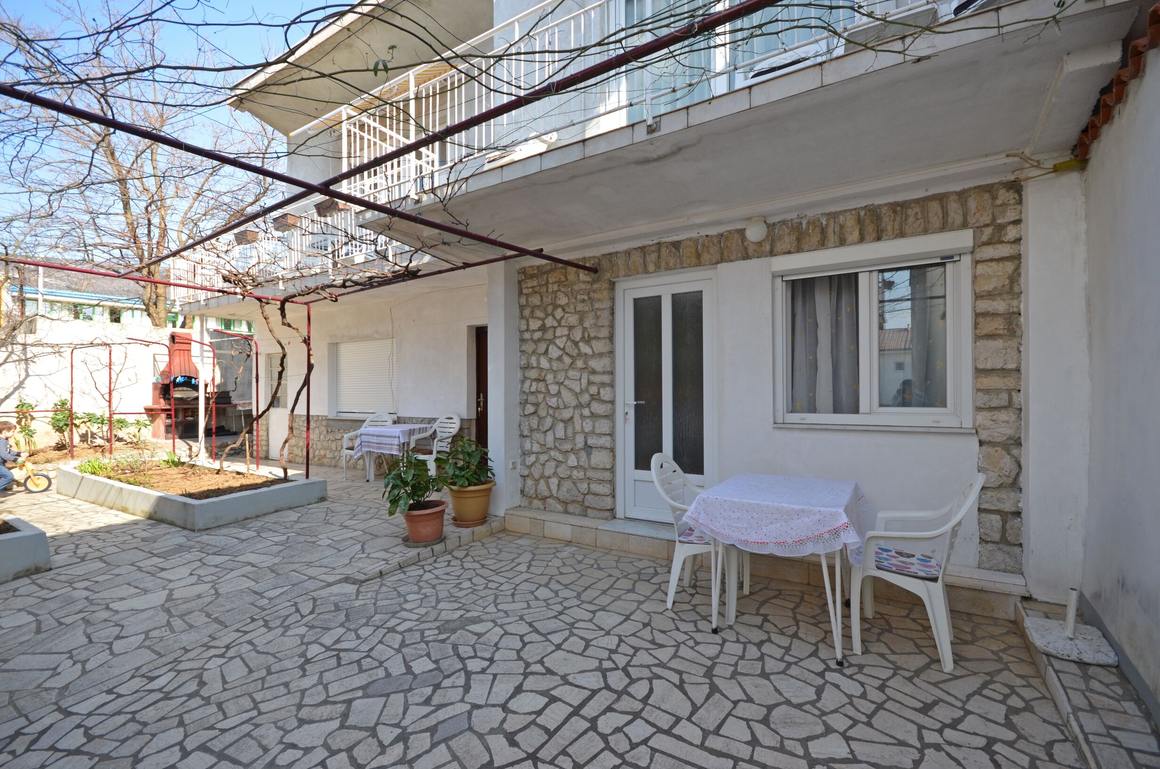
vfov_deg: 77.1
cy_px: 384
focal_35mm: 15
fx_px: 482
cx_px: 580
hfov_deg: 100.5
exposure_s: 1/200
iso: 200
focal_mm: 10
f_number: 7.1
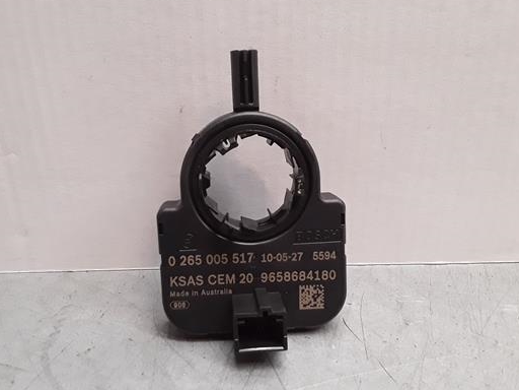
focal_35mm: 35
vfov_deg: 40.7
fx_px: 525
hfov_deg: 52.6
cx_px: 240
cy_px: 196
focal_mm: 2.91
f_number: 1.9
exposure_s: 1/100
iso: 100
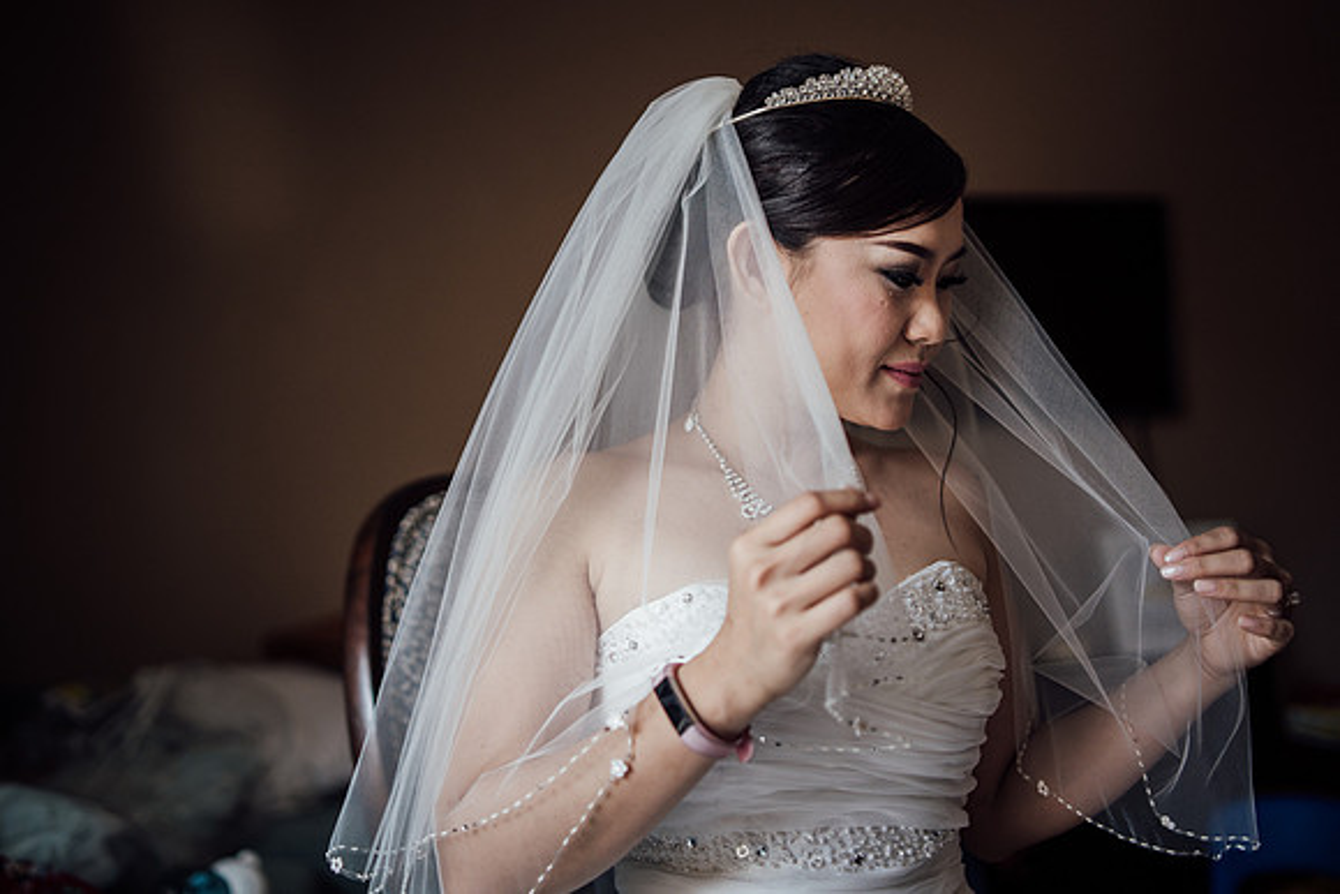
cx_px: 607
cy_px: 398
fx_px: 1447
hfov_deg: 49.6
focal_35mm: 39
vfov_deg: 34.3
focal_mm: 35
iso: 320
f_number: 1.4
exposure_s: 1/800
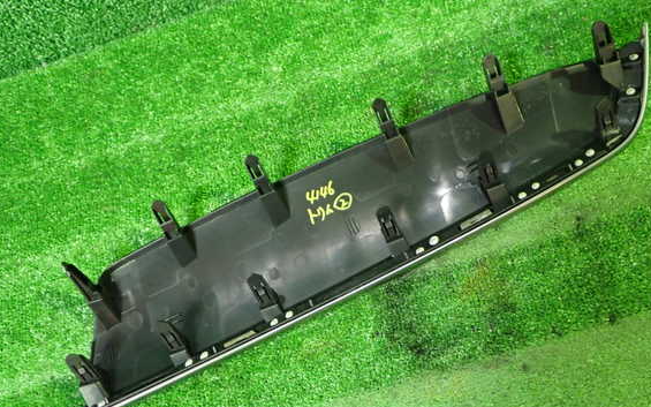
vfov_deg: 35.3
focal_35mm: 36
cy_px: 232
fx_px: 639
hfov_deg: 54.0
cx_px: 338
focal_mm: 5.79
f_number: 2.4
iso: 800
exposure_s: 1/30
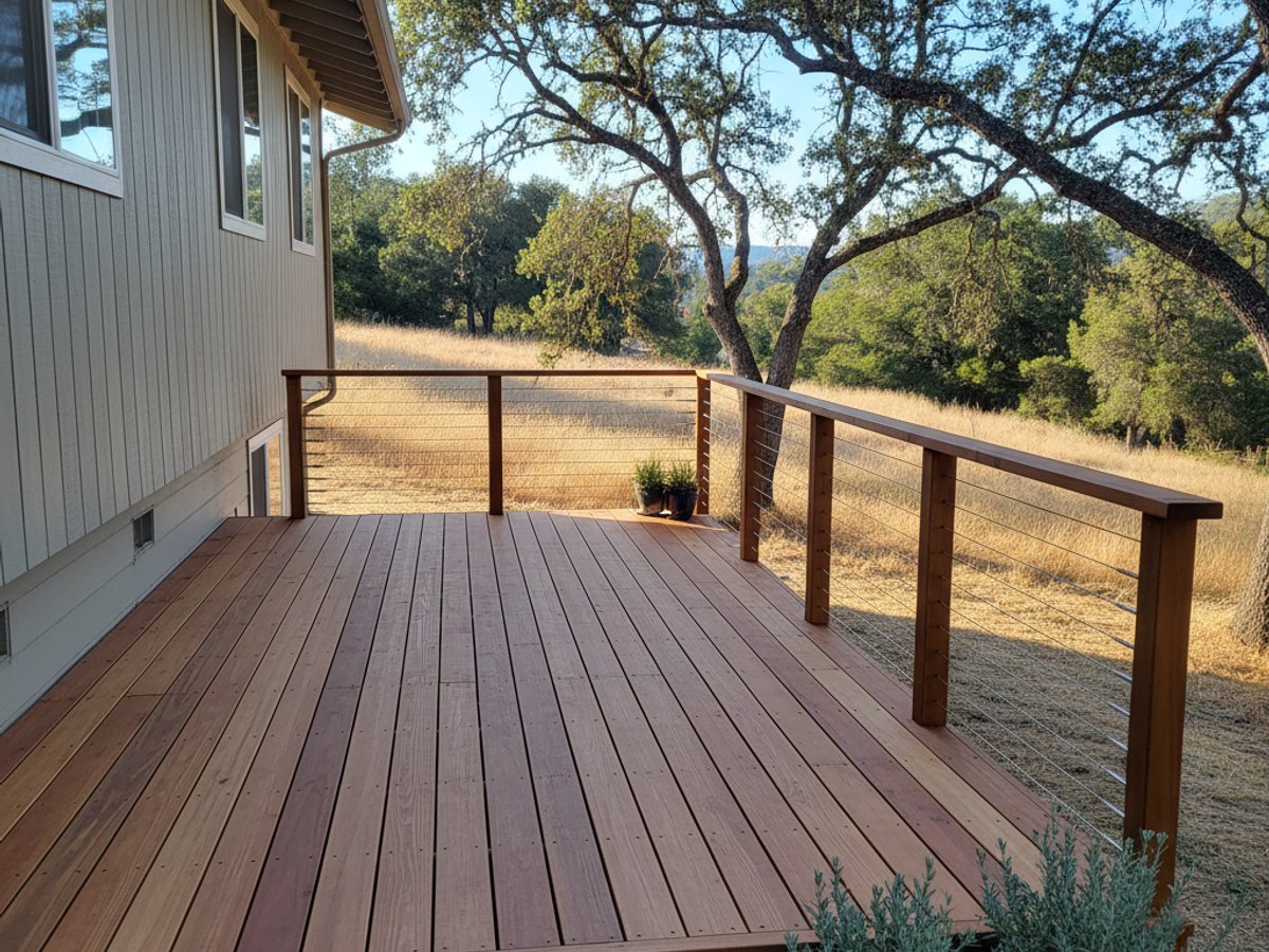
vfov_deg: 58.9
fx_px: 843
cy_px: 476
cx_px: 634
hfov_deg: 73.9
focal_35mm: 23
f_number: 1.8
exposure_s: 1/485
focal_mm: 6.4
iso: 647
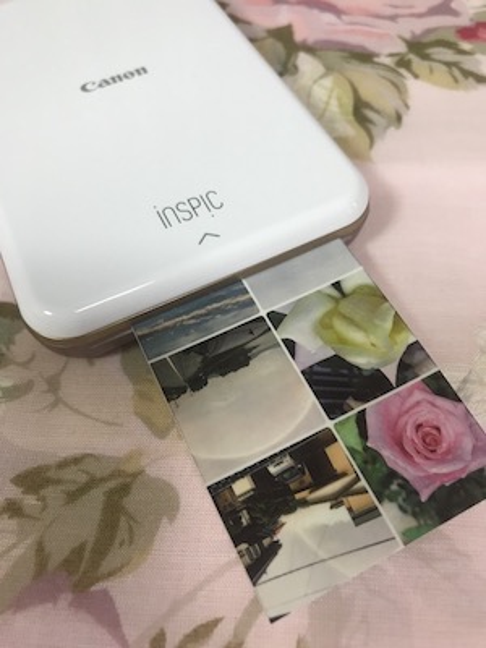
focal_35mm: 28
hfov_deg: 49.7
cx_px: 243
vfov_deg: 63.4
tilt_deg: -60.1
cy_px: 324
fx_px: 524
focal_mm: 3.99
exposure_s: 1/30
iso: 25
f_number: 1.8
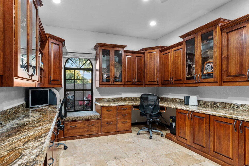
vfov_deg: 64.4
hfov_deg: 86.6
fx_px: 131
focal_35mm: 19
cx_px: 111
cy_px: 92
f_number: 8
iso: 400
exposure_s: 3.2
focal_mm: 14
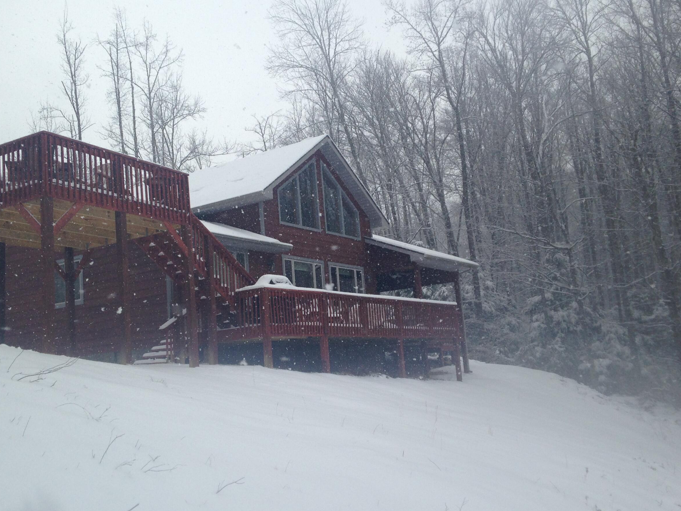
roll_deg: +5.4
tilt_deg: +9.9
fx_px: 826
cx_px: 319
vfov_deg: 34.4
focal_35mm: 42
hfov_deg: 44.8
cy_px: 260
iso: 50
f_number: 2.4
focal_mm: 4.12
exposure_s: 1/919
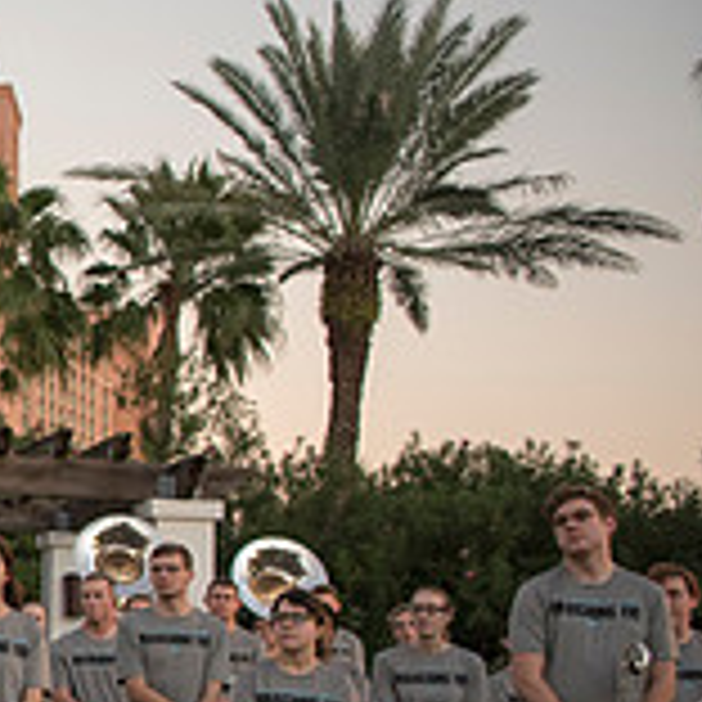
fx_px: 1881
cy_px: 470
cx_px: -531
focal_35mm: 82
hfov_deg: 17.5
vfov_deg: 21.1
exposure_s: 1/800
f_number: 3.2
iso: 2000
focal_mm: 26
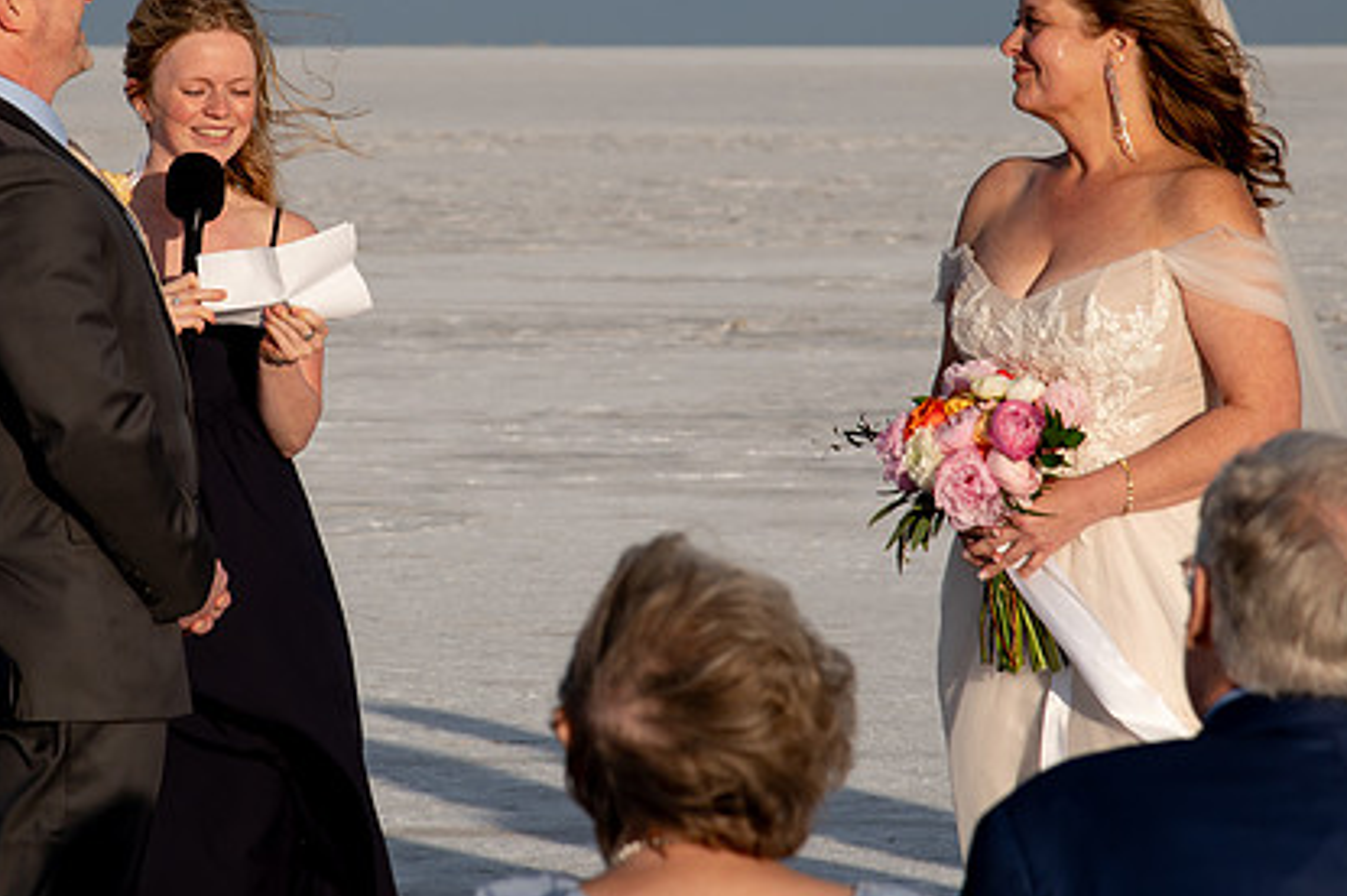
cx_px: 501
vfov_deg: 5.3
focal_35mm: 259
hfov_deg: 8.0
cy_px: 201
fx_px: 9683
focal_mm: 120
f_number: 8
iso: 200
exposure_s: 1/800
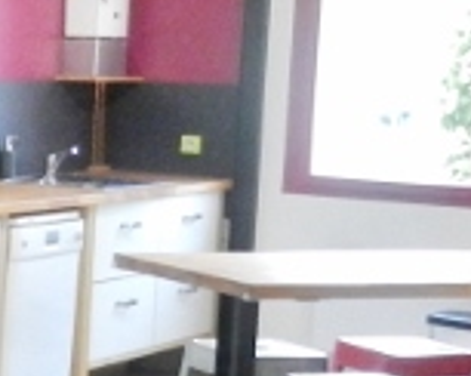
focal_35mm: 128
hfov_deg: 13.4
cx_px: -397
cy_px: 231
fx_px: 1782
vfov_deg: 12.0
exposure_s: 1/30
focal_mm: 4.5
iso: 640
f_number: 3.5
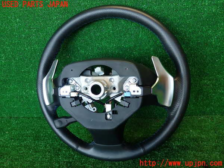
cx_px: 112
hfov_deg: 56.8
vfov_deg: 44.2
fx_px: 207
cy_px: 84
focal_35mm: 32
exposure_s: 1/60
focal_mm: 5.79
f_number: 2.4
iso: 200
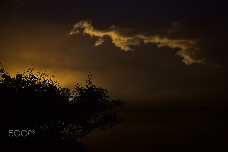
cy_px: 76
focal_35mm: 27
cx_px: 114
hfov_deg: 67.4
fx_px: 171
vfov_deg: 47.9
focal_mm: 18
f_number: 5.6
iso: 100
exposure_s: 1/500
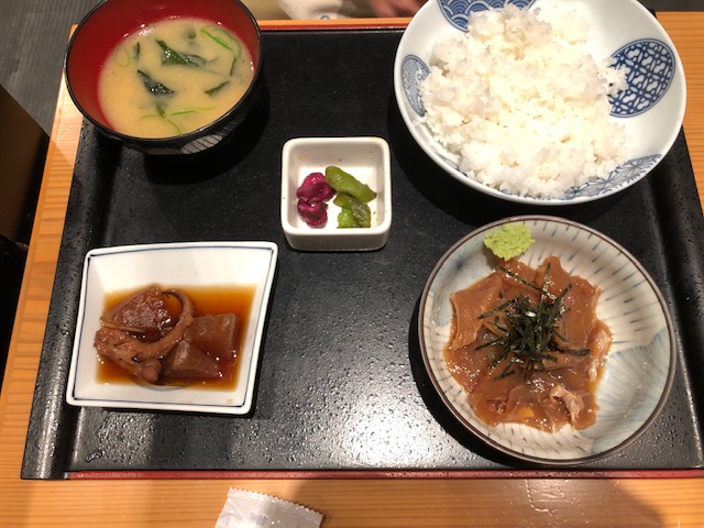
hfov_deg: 63.4
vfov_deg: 49.7
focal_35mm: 28
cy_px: 264
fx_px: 569
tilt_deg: -71.1
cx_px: 352
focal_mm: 3.99
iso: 40
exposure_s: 1/17
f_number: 1.8
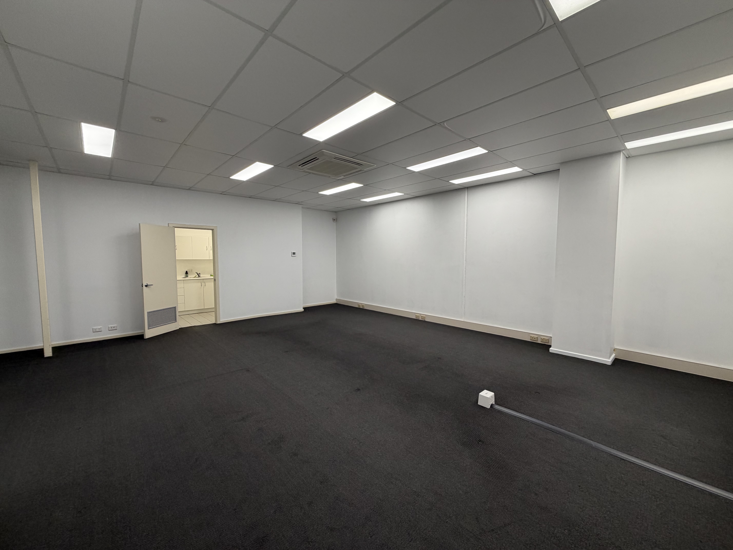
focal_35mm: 14
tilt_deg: -4.3
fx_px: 296
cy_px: 275
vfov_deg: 85.7
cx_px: 366
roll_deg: +0.1
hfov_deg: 102.1
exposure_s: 1/100
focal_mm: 2.22
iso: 100
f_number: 2.2
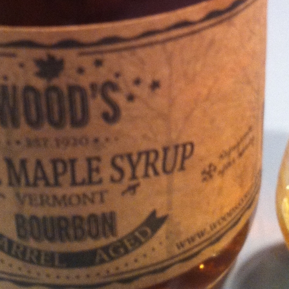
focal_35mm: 83
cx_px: 235
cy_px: 0
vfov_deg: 20.2
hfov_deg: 20.6
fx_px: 784
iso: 250
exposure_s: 1/15
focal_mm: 3.85
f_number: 2.8
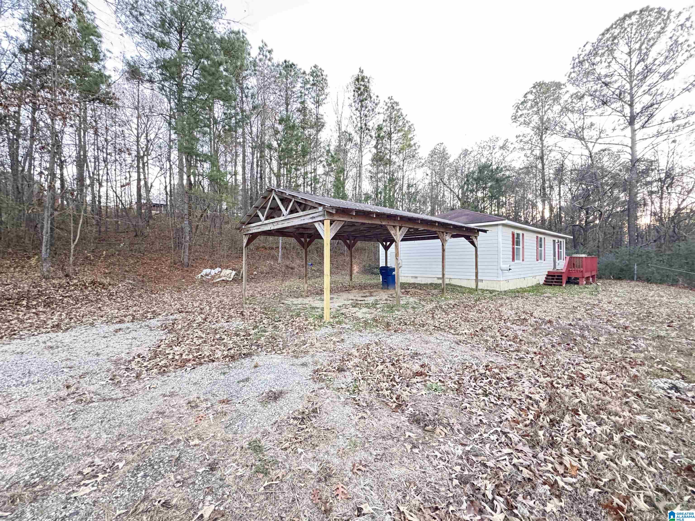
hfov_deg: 102.1
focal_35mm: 14
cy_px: 260
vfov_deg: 85.7
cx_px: 348
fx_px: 281
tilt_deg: +0.1
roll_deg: +0.6
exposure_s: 1/60
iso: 640
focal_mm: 2.22
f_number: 2.2
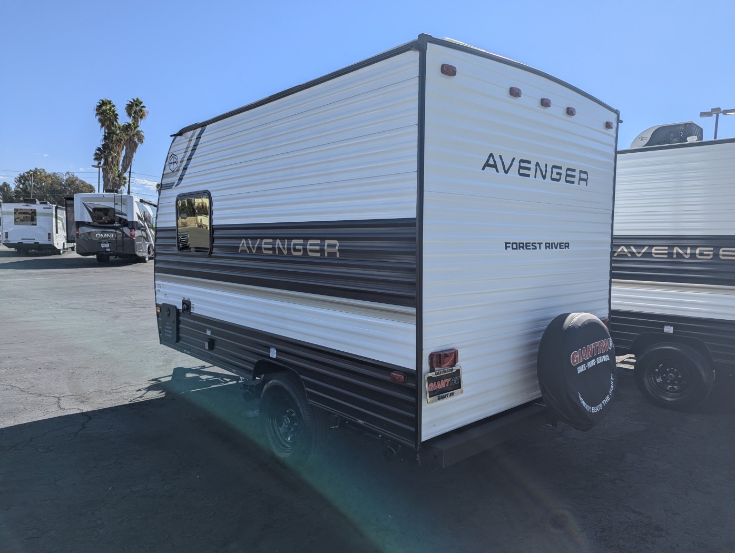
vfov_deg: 56.9
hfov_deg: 71.5
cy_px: 276
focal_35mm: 24
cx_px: 368
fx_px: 510
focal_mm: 6.81
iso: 46
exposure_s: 1/2571
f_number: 1.85
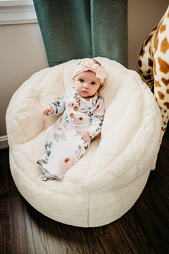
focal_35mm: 24
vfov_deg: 73.7
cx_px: 84
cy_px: 127
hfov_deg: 53.1
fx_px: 169
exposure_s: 1/200
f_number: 2.5
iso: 1600
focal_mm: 24
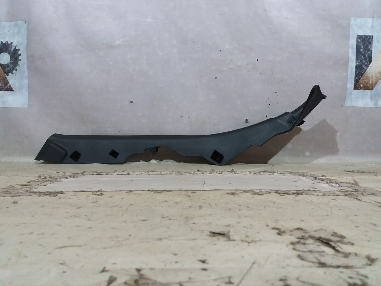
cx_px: 190
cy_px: 143
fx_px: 308
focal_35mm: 28
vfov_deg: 49.7
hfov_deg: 63.4
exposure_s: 1/33
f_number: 1.9
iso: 160
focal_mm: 3.7
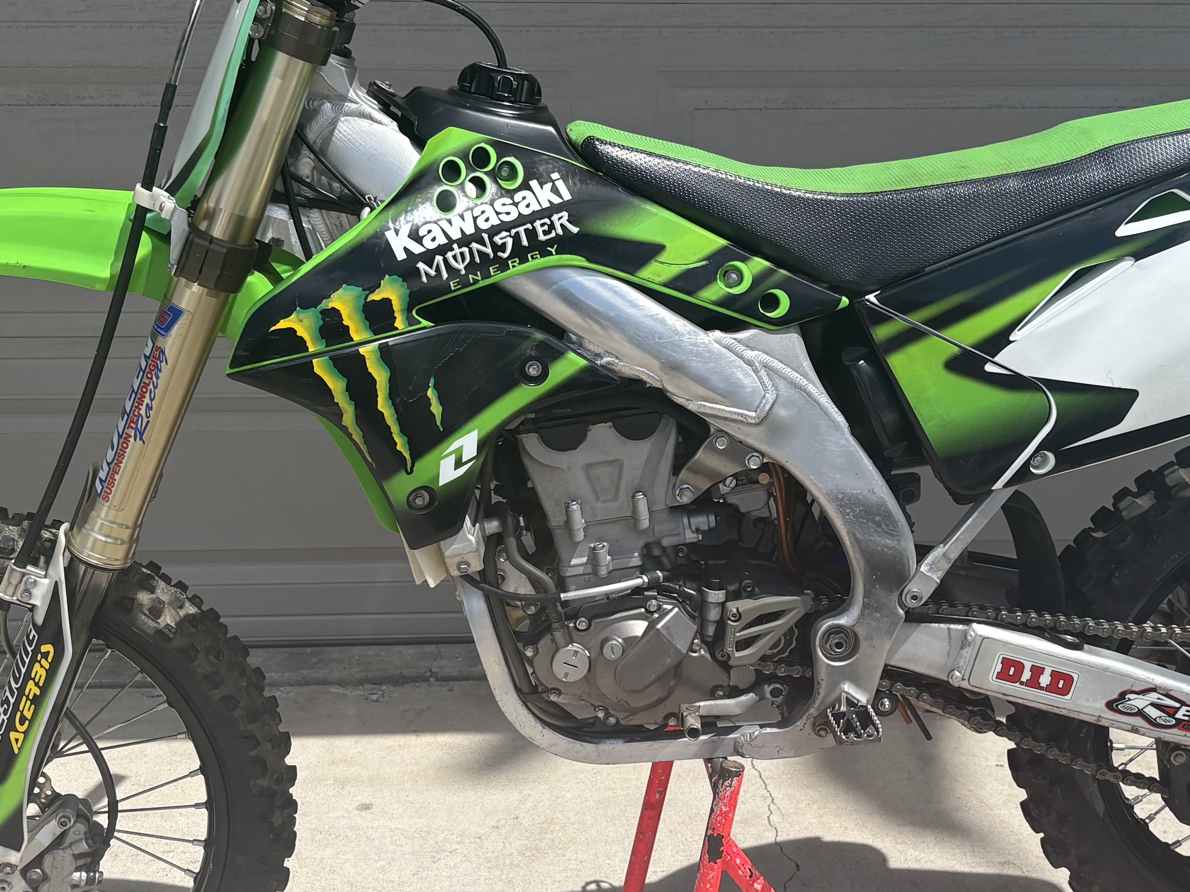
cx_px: 635
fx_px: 1891
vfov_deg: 26.6
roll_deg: -0.9
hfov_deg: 34.9
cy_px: 438
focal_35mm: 55
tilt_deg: -16.5
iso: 50
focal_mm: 5.96
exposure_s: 1/3623
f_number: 1.6
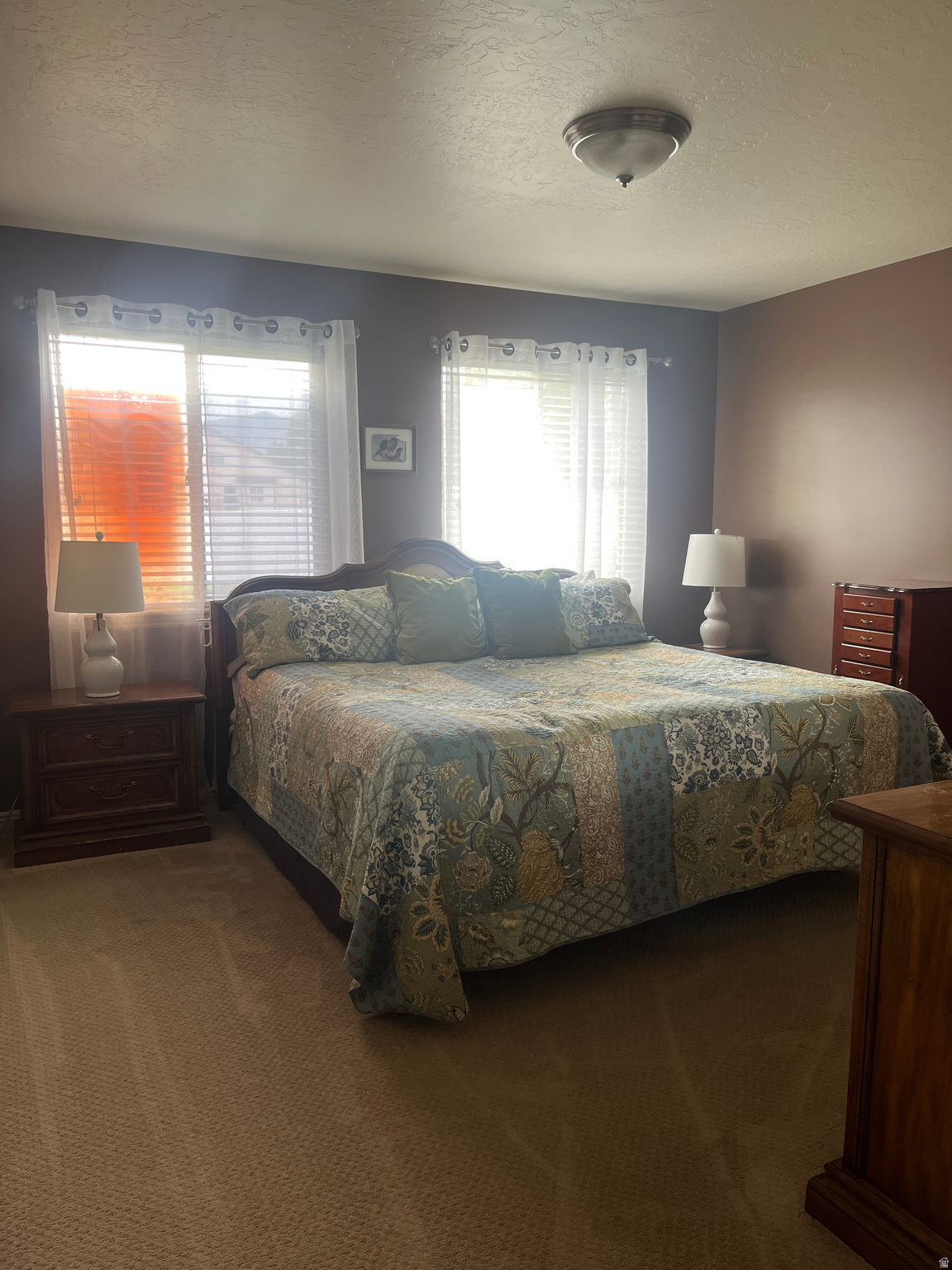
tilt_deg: -6.5
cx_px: 476
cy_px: 635
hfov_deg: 53.1
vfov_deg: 67.3
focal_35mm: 26
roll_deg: +0.3
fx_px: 953
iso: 64
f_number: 1.6
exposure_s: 1/60
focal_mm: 5.1
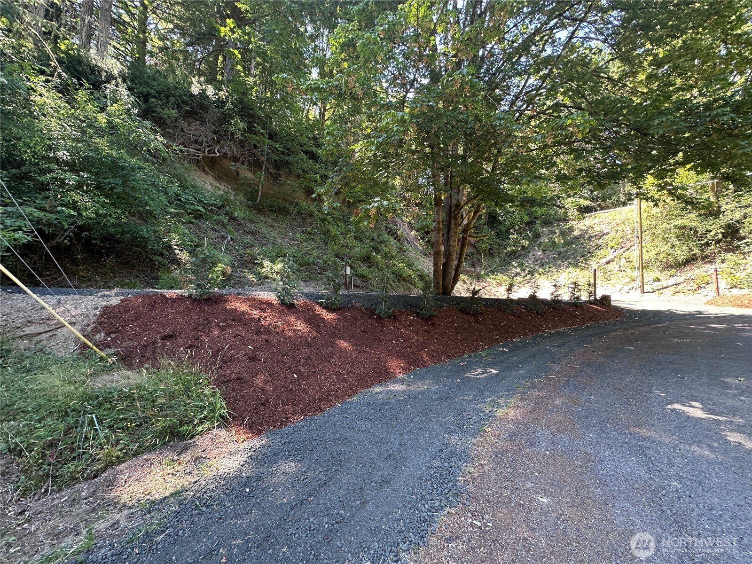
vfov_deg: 85.7
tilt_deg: +5.4
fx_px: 304
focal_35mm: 14
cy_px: 282
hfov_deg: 102.1
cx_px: 376
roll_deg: -2.4
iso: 160
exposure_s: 1/99
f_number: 2.2
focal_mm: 2.22
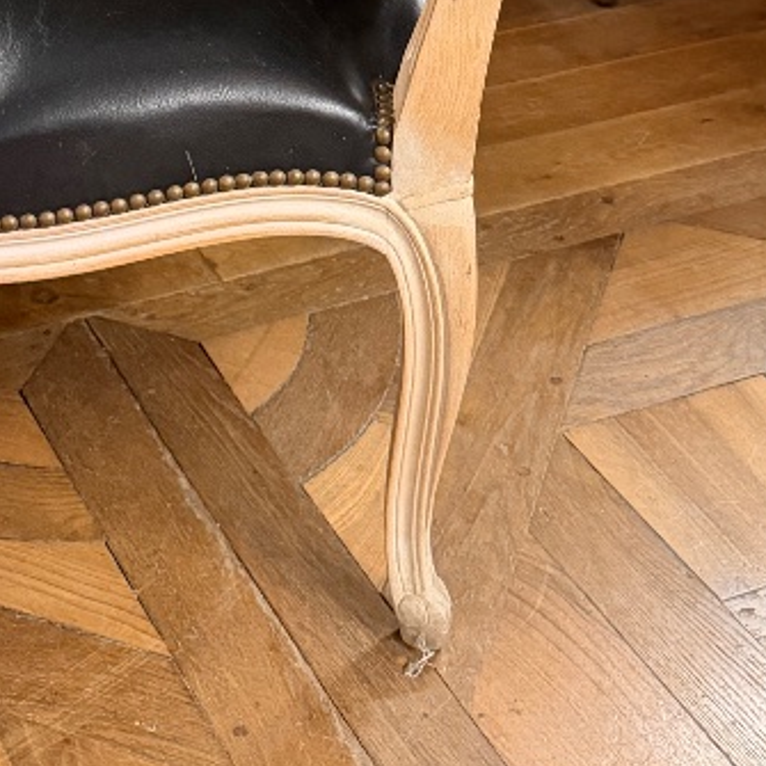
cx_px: 183
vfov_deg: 20.8
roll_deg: -0.2
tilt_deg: -17.8
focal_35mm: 76
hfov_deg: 22.5
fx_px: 1903
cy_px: -222
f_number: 1.78
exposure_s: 1/33
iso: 800
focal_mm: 6.76
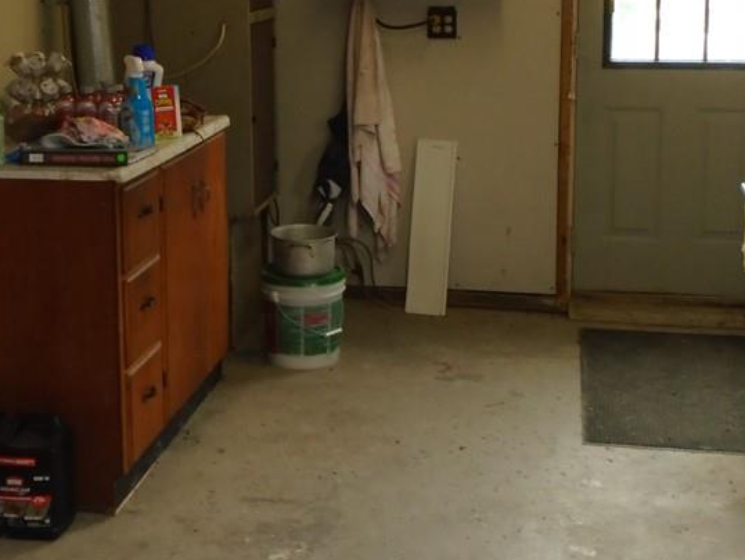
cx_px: 338
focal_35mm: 59
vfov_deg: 24.6
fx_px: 1270
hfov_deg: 32.7
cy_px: 147
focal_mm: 5.5
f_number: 3.5
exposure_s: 1/40
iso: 200
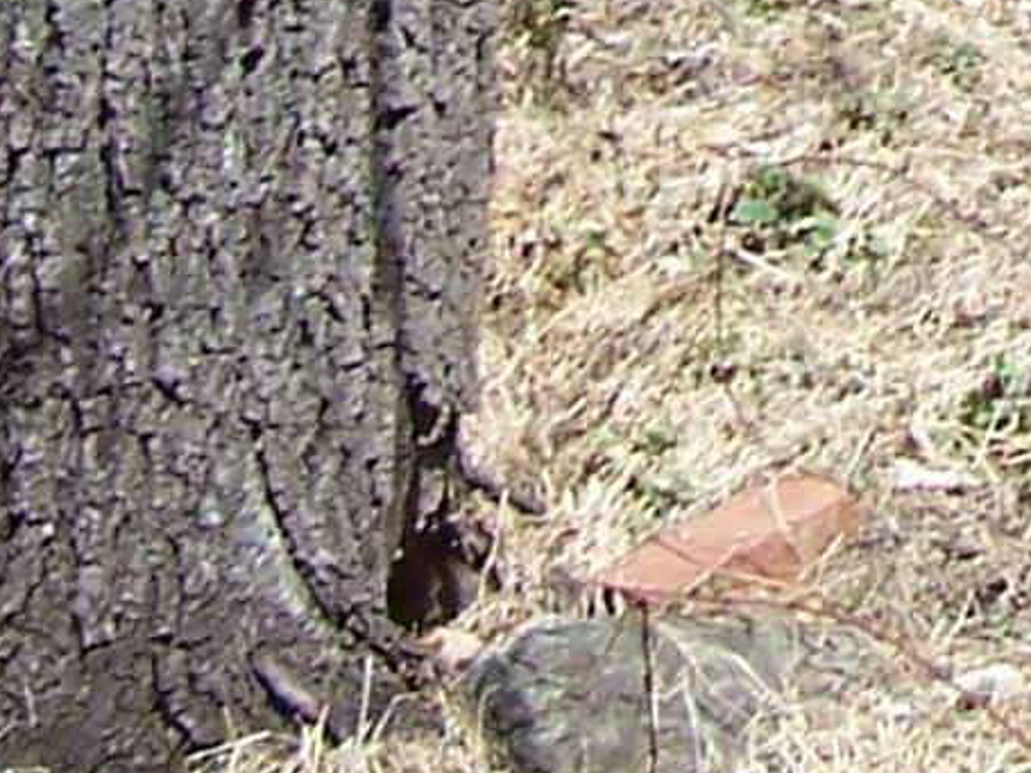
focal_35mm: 215
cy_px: -1145
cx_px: 1983
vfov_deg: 6.5
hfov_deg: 8.8
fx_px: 6402
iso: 80
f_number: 2.8
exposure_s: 1/1000
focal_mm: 6.3
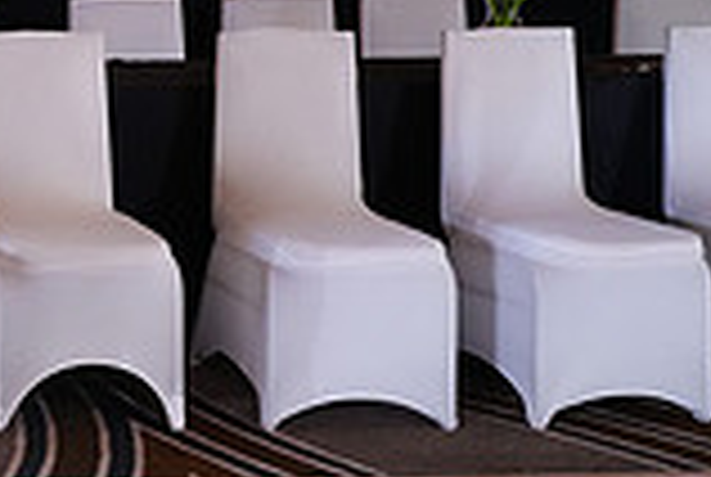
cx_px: -522
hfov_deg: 18.6
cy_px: 97
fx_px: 1741
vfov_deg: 15.5
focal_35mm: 88
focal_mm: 24
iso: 5000
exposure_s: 1/200
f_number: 4
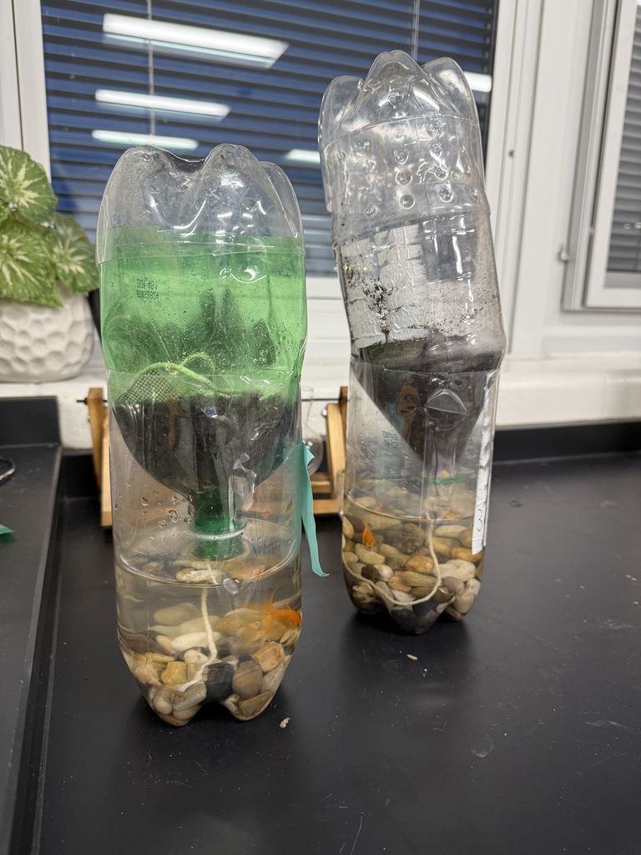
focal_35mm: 24
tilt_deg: -13.6
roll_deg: -2.0
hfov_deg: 56.8
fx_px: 593
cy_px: 428
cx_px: 320
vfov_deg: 71.6
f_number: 1.78
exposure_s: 1/78
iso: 200
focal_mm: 6.76
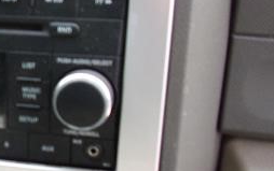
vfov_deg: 16.3
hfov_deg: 24.1
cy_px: 94
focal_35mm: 80
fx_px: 598
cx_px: -29
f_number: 3.3
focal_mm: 4.3
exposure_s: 1/27
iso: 200
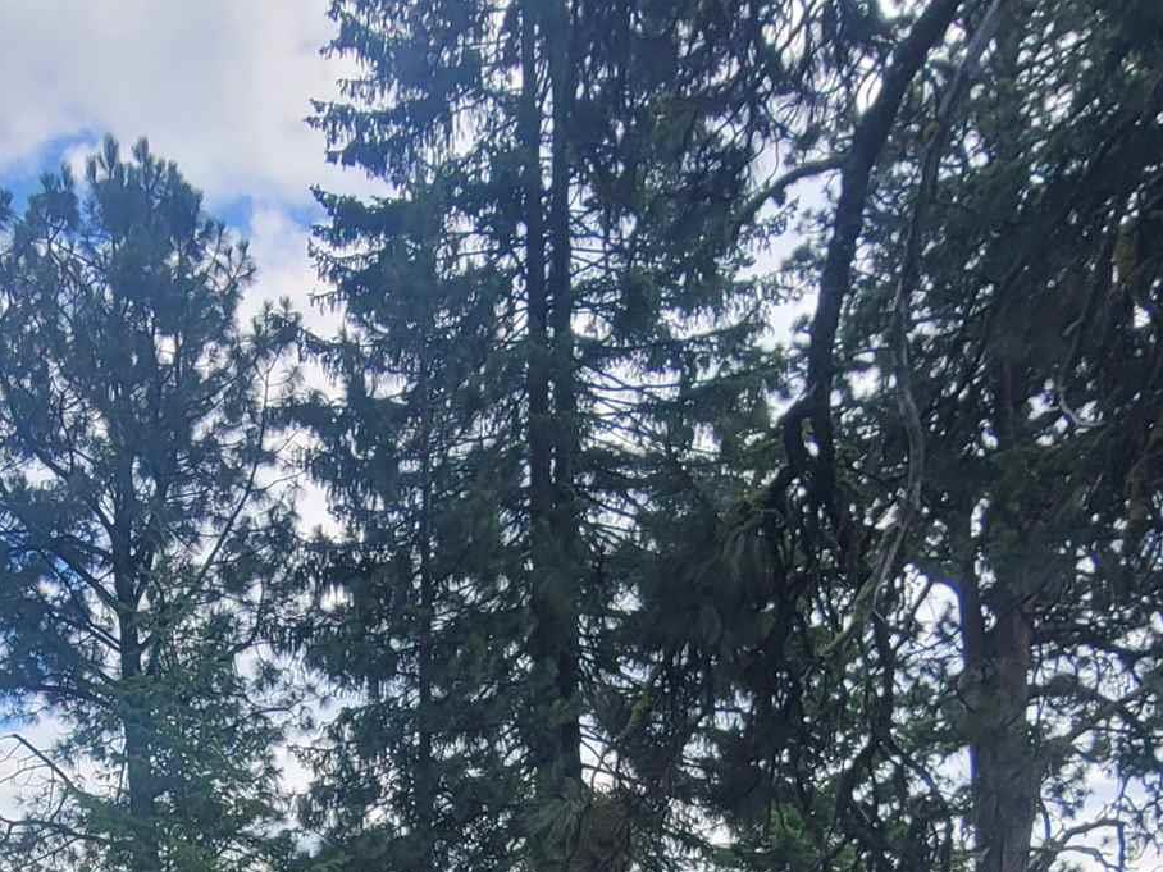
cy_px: 1167
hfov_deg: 42.1
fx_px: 1478
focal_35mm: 44
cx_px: 345
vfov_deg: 27.0
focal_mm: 2.2
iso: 64
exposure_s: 1/1142
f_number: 2.2
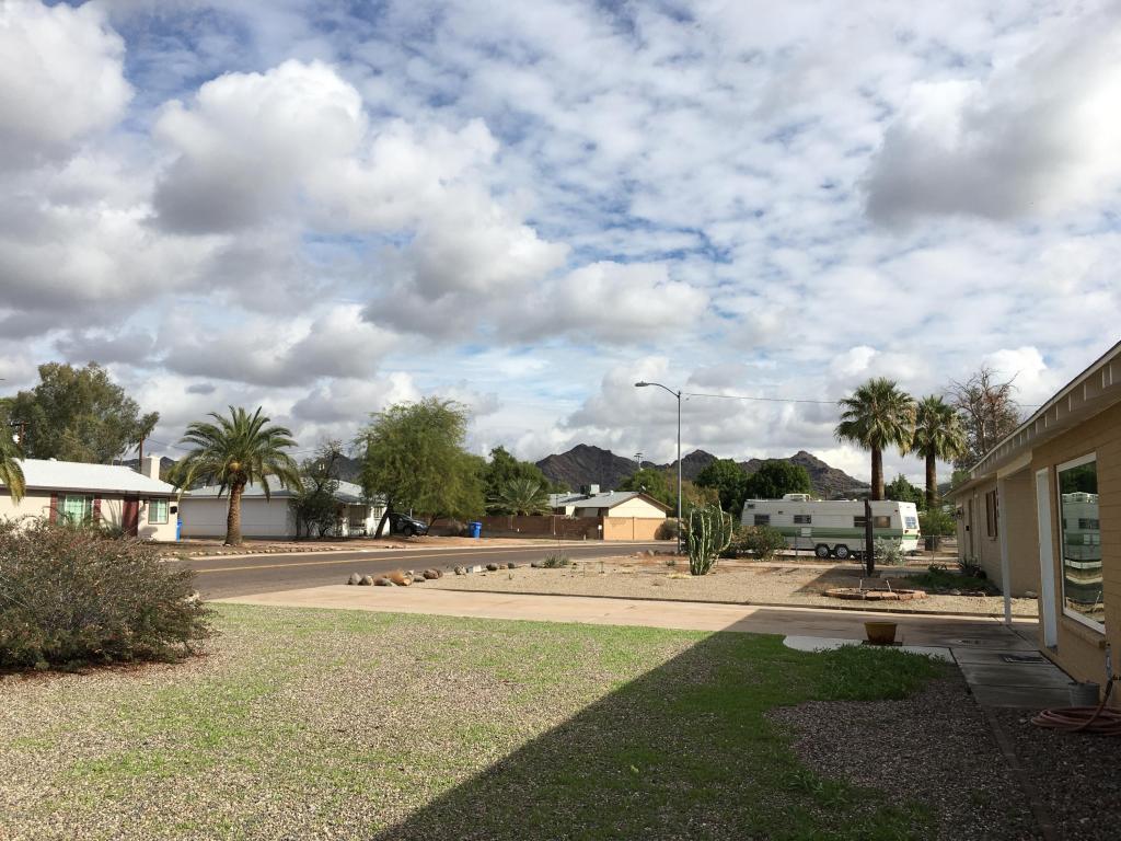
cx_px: 560
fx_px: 939
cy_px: 420
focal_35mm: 29
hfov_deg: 61.7
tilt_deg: +5.6
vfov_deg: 48.2
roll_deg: +0.1
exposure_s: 1/2653
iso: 25
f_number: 2.2
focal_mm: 4.15
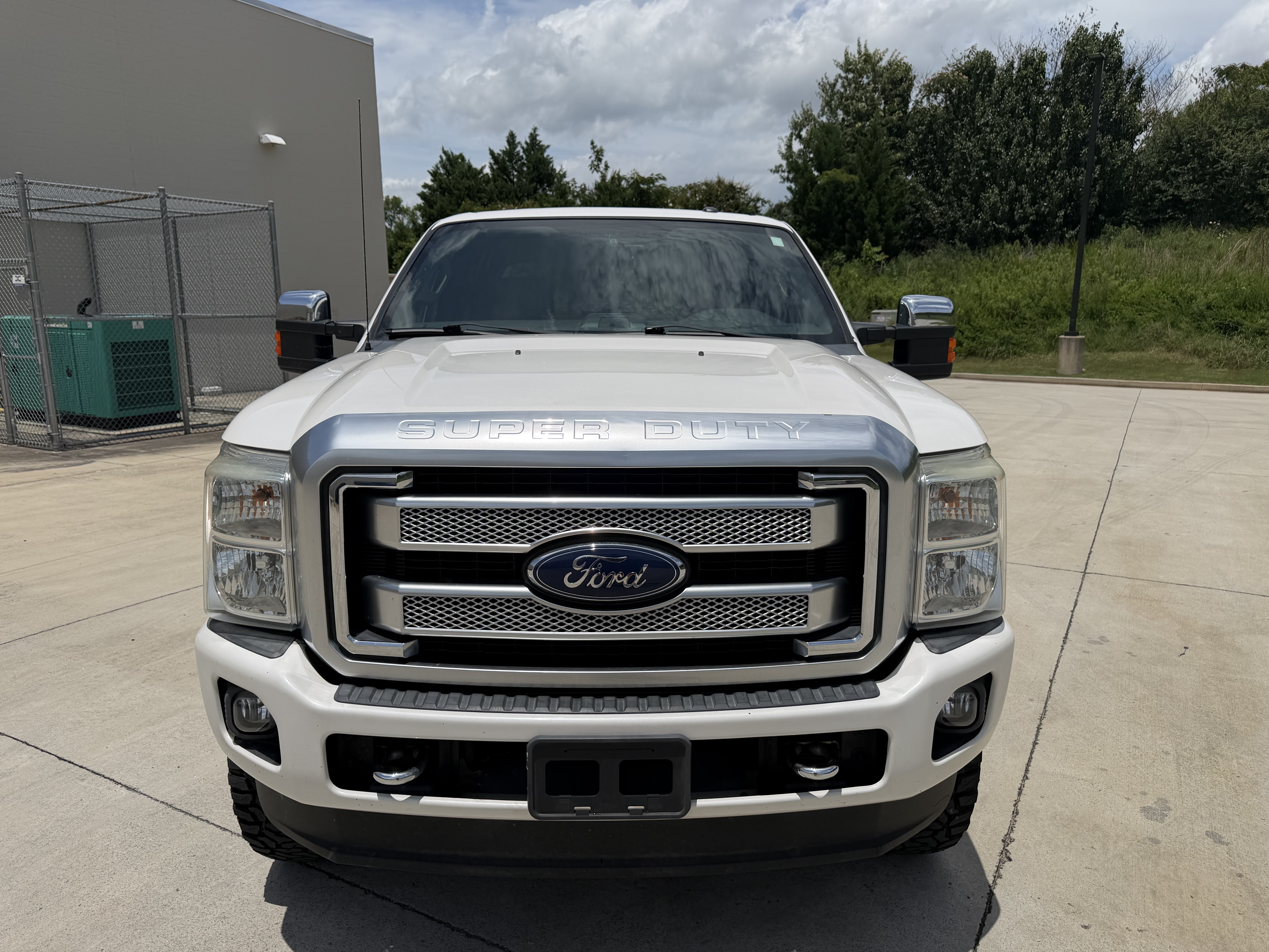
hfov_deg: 71.6
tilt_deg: -11.2
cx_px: 634
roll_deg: +1.3
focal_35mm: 24
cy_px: 476
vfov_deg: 56.8
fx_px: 880
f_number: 1.78
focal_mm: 6.76
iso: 80
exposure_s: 1/14286
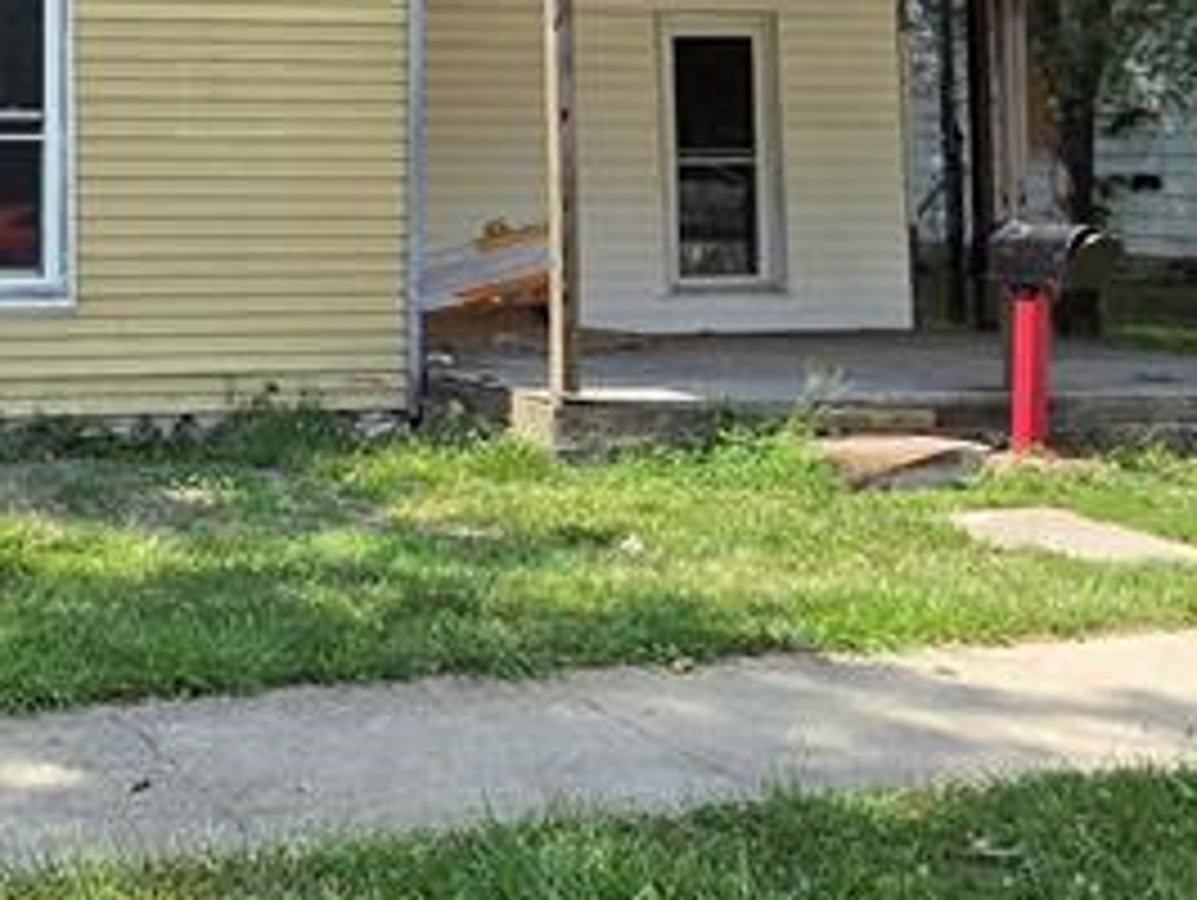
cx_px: -148
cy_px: 104
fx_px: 1731
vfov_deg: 28.1
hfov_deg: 33.0
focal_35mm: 50
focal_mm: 2.2
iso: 50
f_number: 2.2
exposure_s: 1/1067
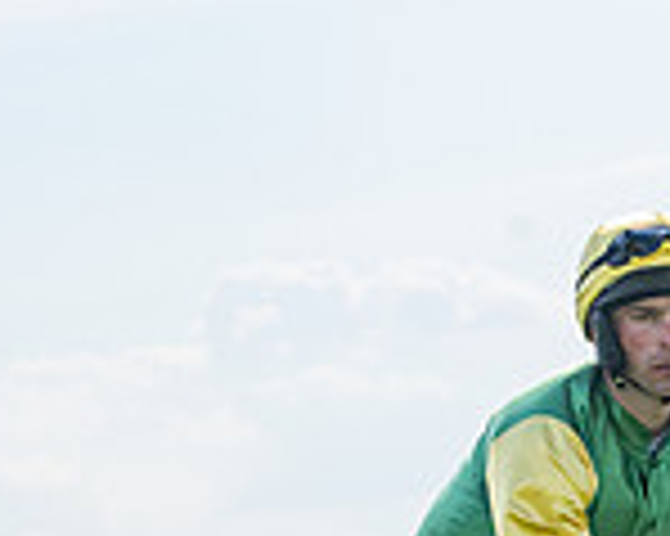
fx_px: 8105
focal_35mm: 409
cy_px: 637
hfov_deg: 4.7
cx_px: 917
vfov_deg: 3.8
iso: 200
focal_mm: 70
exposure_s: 1/2000
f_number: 5
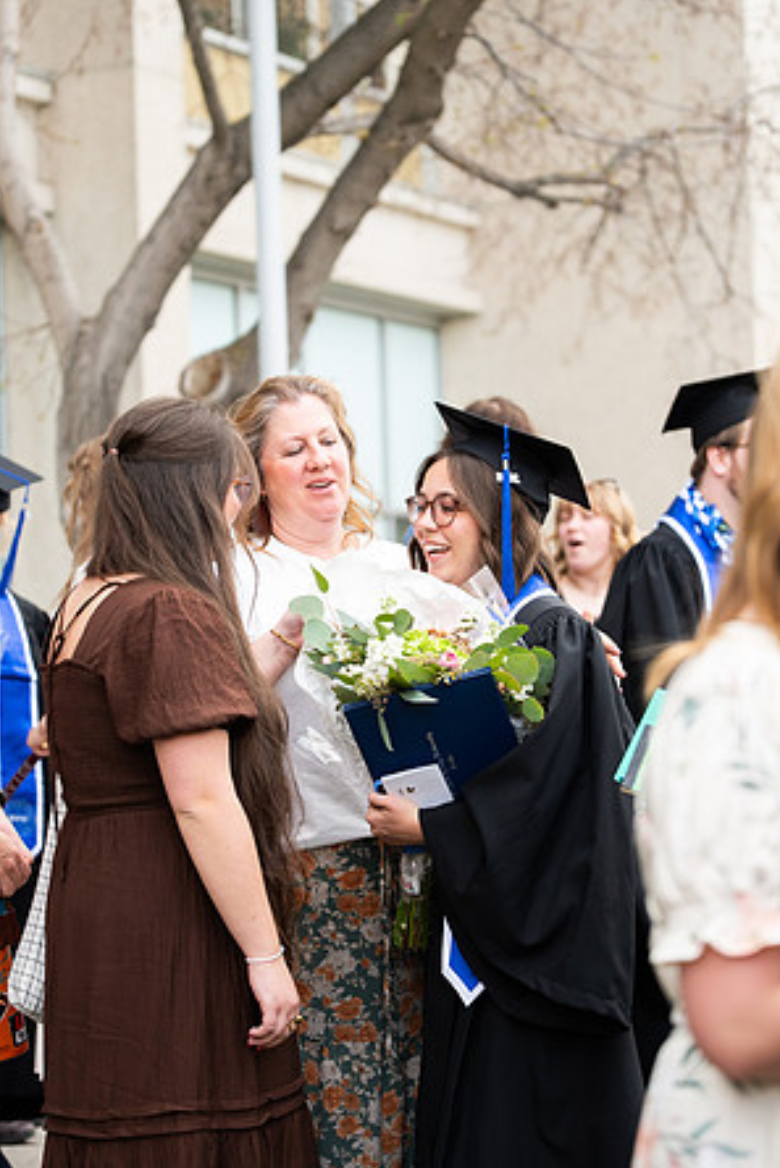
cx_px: 445
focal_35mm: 107
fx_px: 3475
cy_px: 578
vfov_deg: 19.1
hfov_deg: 12.8
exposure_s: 1/1000
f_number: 2.8
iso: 200
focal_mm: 70
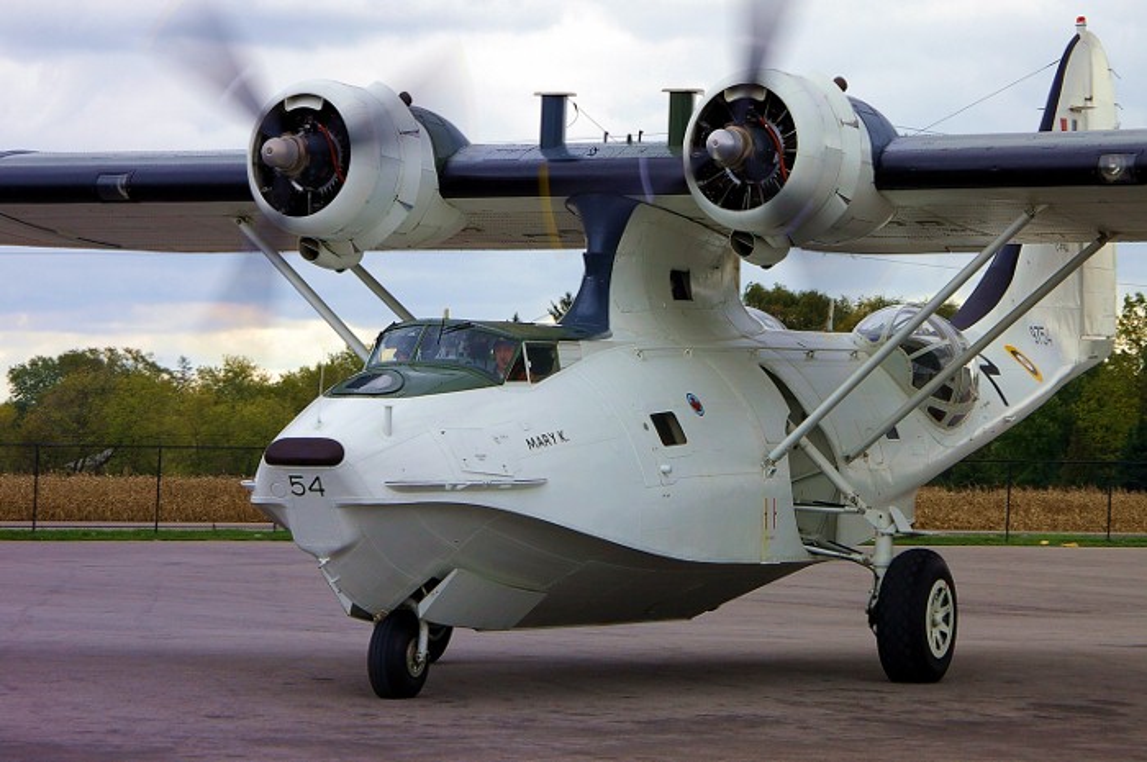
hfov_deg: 14.4
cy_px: 381
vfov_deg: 9.6
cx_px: 574
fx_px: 4535
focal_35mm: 142
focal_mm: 95
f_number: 10
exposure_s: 1/125
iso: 200
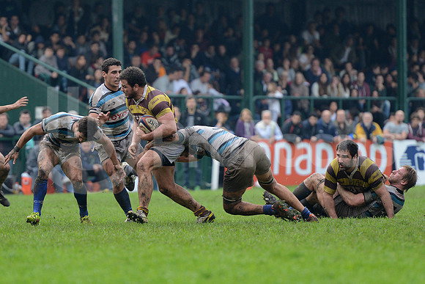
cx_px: 212
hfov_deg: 7.4
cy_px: 142
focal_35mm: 280
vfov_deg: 4.9
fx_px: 3306
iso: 1250
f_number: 4
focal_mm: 280
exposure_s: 1/640
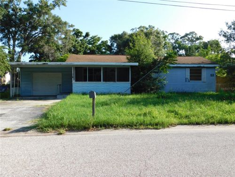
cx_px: 118
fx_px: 204
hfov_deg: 60.0
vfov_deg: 46.8
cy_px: 88
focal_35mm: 30
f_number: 3.2
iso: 125
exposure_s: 1/500
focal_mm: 5.3
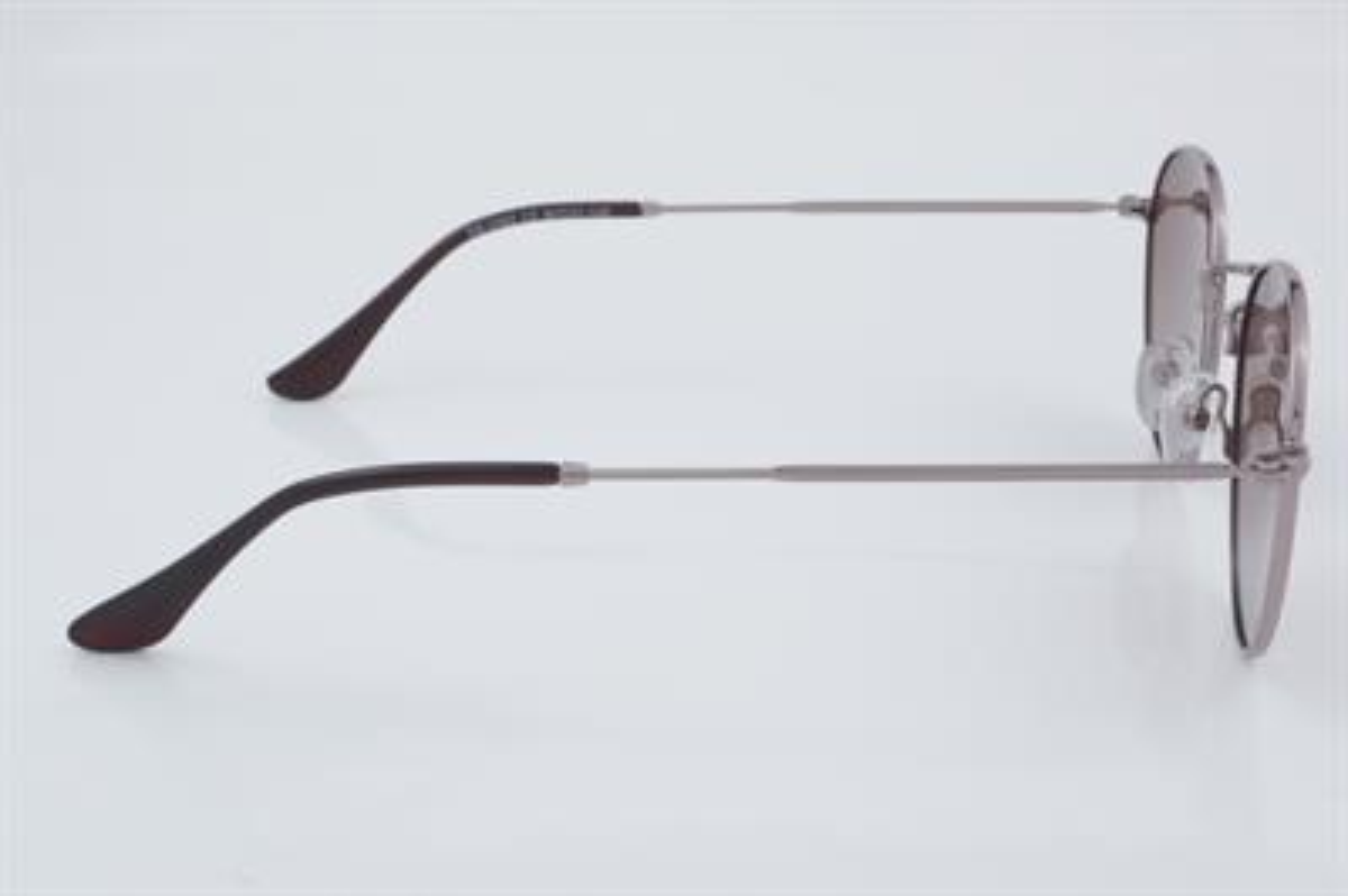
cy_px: 448
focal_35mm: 68
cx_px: 674
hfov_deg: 29.9
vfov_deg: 20.1
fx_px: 2525
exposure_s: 1/4
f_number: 32
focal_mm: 45
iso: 100
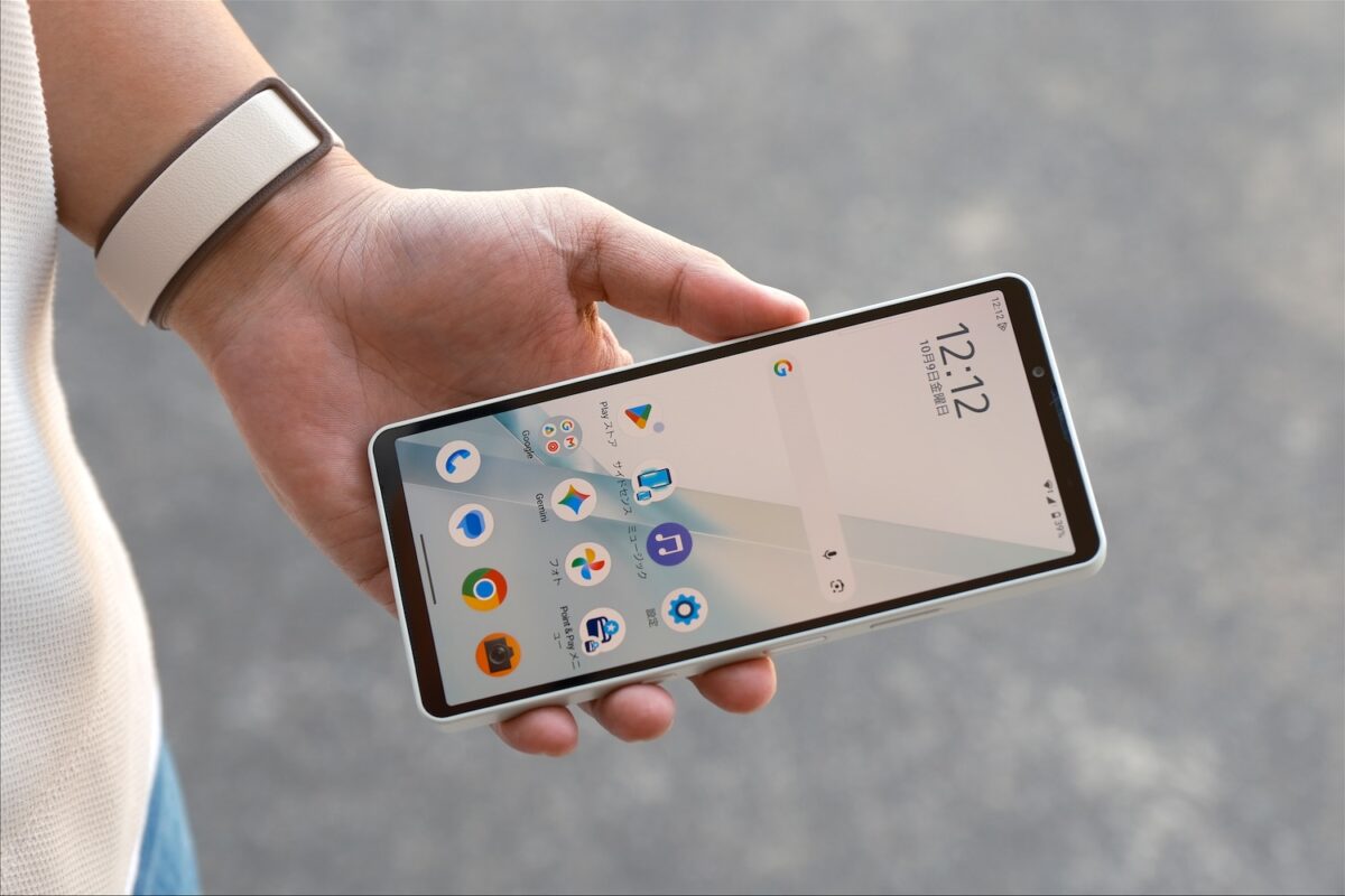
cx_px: 672
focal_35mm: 72
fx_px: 2690
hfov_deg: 28.1
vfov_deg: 18.9
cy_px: 448
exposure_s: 1/125
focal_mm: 48.2
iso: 250
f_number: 4
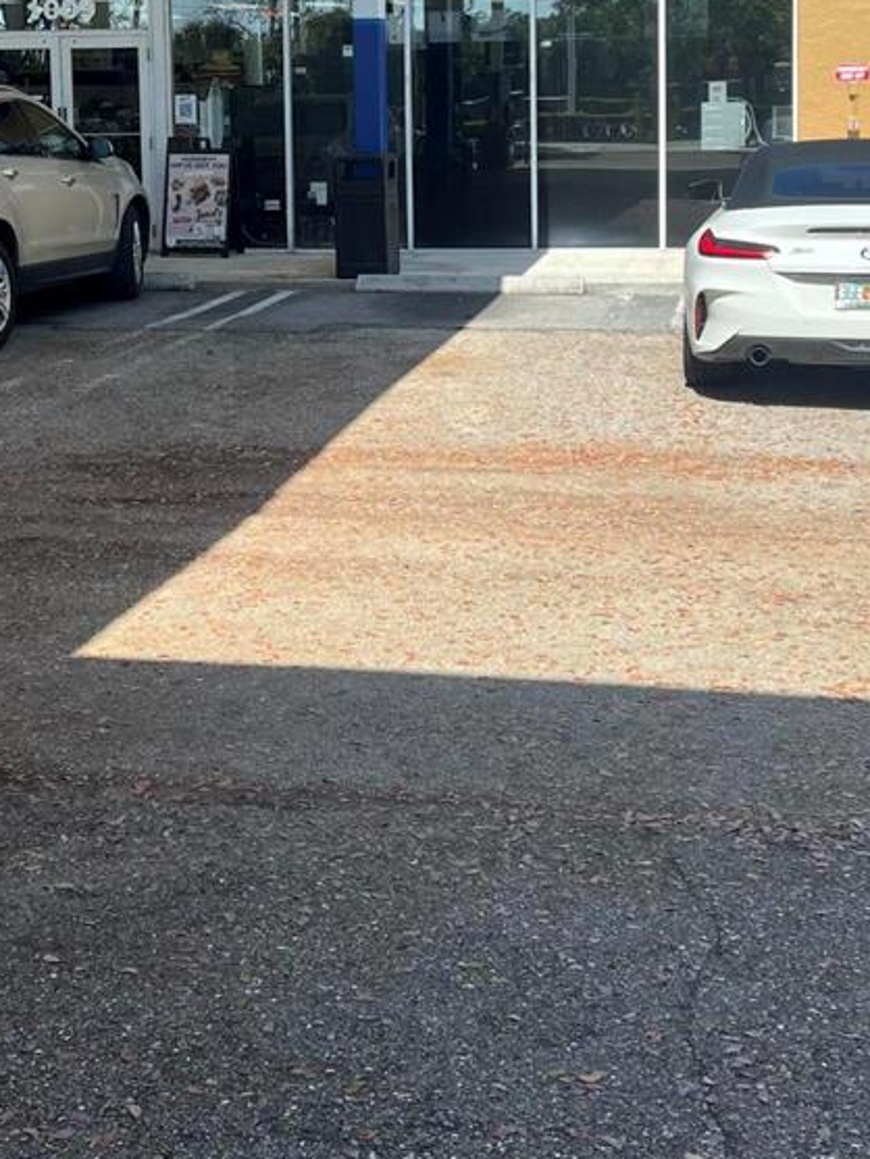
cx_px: 410
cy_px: 225
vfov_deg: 33.3
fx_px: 1876
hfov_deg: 26.1
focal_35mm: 56
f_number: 1.5
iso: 50
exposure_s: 1/2762
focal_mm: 5.7
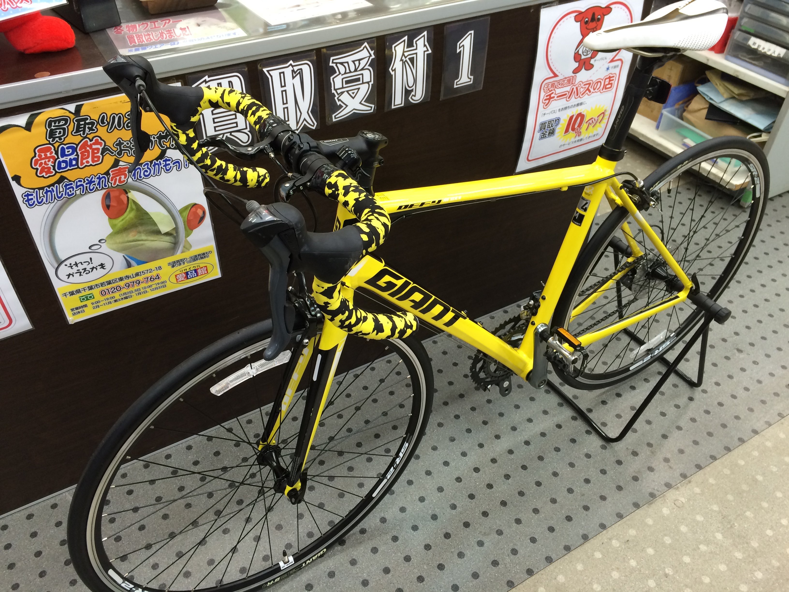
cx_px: 394
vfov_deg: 48.2
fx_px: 661
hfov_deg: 61.7
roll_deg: -0.7
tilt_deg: -40.0
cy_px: 296
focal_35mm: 29
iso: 80
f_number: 2.2
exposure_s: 1/30
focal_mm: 4.15
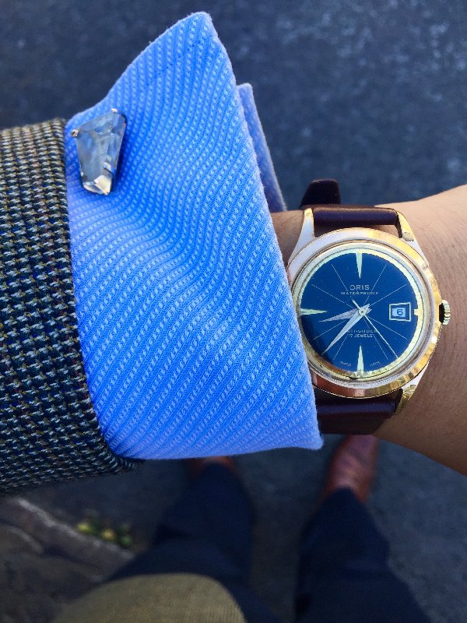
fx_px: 522
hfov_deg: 48.2
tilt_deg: -79.0
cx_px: 234
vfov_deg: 61.7
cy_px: 312
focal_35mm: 29
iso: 32
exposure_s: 1/120
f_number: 2.2
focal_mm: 4.15
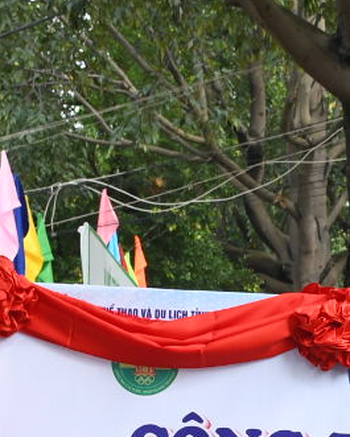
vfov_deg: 10.6
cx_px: 317
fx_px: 2317
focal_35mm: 179
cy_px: 507
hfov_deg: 8.6
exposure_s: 1/125
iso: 250
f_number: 5.6
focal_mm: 26
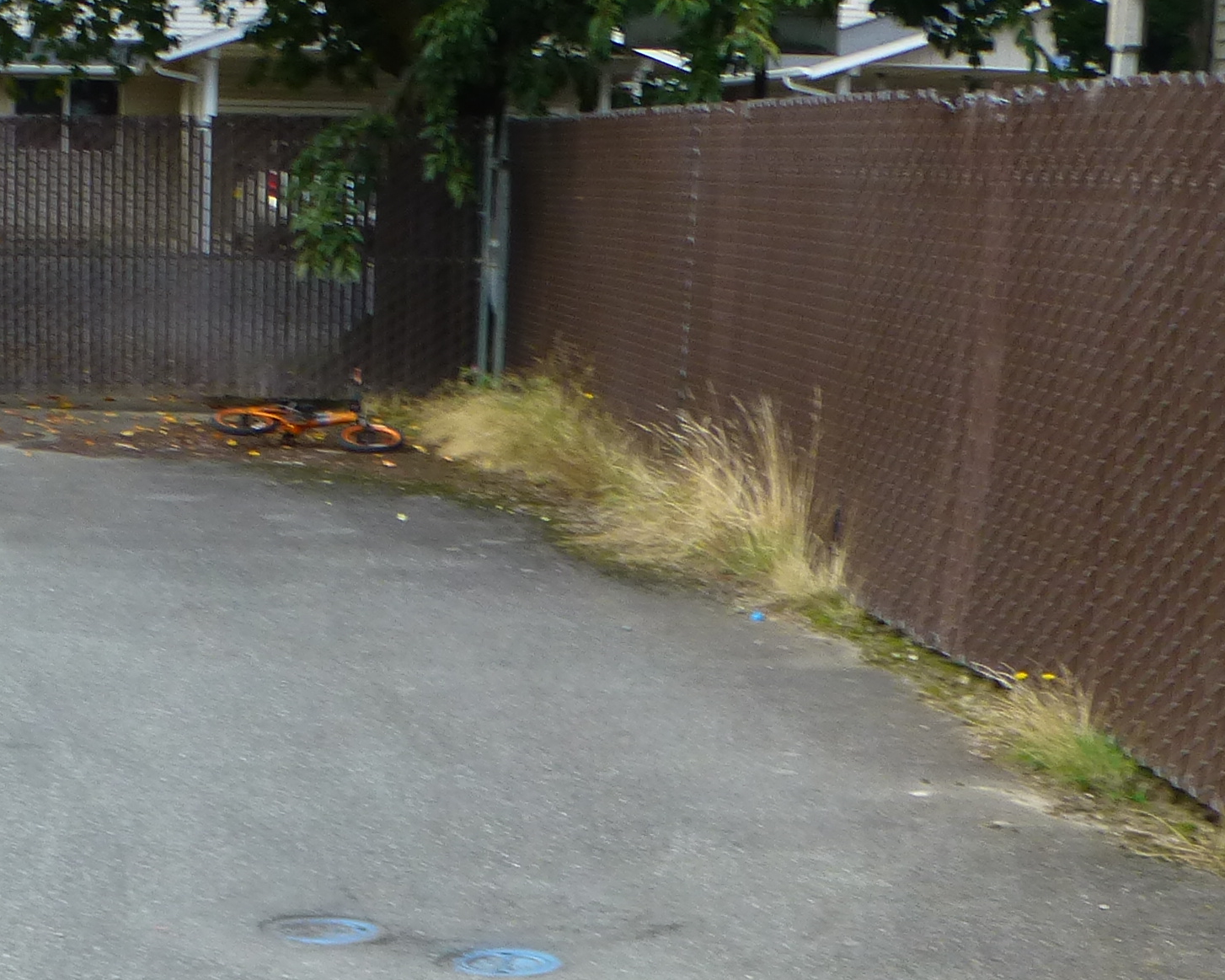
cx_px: 209
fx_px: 3154
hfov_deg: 21.6
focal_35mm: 87
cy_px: 945
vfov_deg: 17.3
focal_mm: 5.4
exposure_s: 1/160
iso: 100
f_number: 4
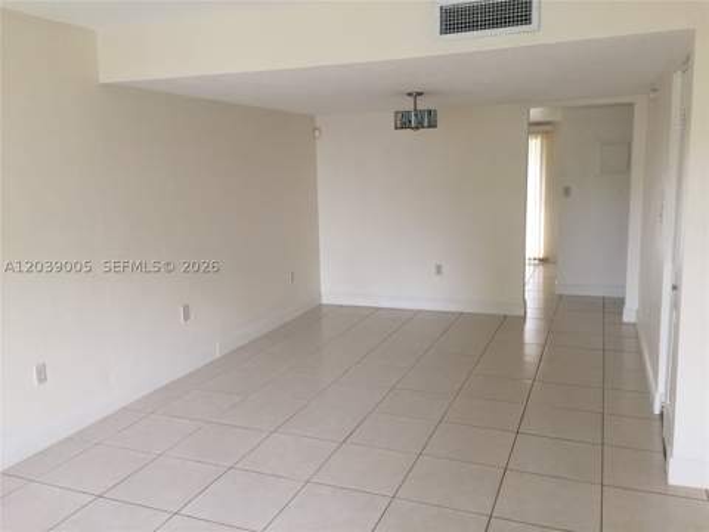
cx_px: 354
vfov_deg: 48.2
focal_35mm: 29
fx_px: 594
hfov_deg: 61.7
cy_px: 266
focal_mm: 4.15
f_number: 2.2
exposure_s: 1/30
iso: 50
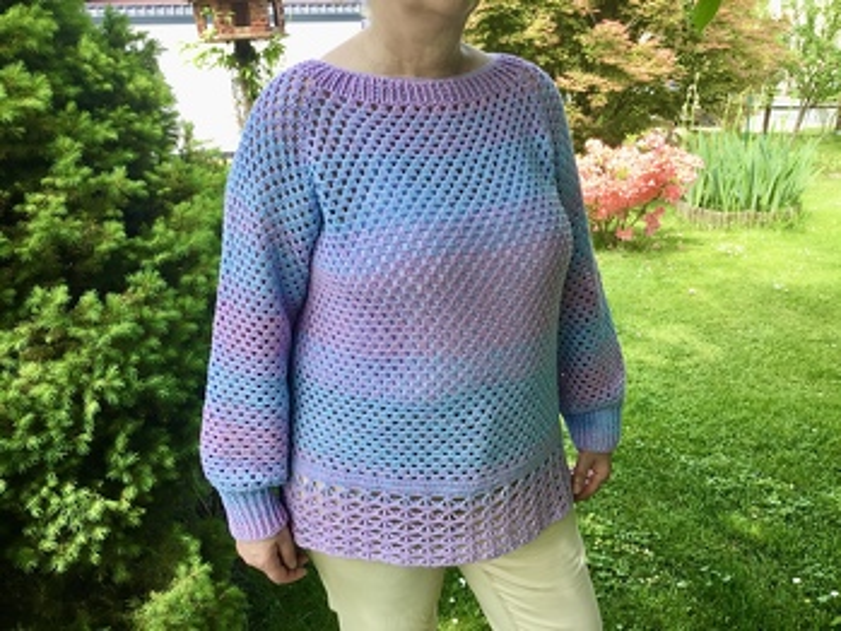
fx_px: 753
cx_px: 420
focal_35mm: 31
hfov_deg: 58.3
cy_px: 316
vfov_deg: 45.5
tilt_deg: -18.9
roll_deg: +1.5
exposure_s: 1/111
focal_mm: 3.3
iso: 25
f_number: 2.4
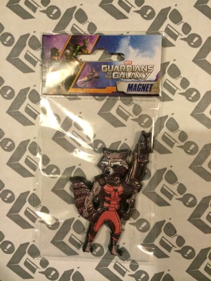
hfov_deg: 46.8
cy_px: 140
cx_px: 106
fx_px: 244
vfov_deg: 60.0
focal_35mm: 30
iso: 250
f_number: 2.2
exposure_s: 1/30
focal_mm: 4.12
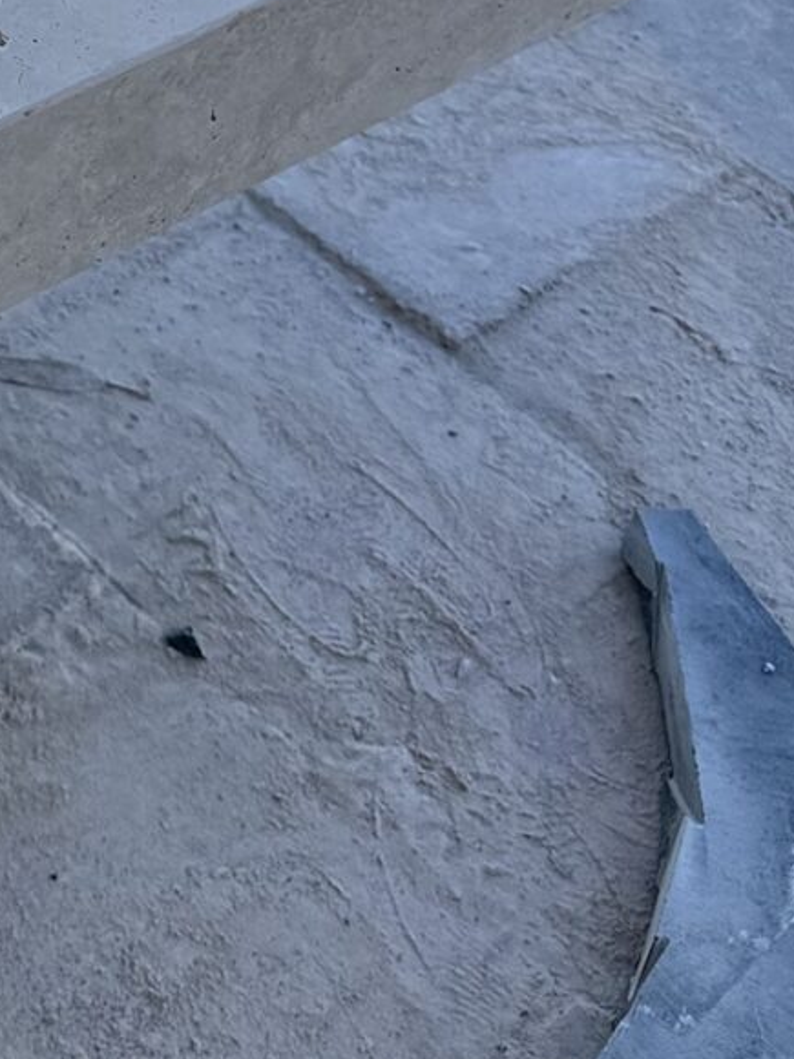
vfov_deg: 17.1
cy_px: -438
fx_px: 3242
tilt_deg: -33.0
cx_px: -743
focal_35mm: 106
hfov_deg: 12.5
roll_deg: -3.7
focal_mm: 6.76
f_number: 1.78
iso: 80
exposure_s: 1/1980
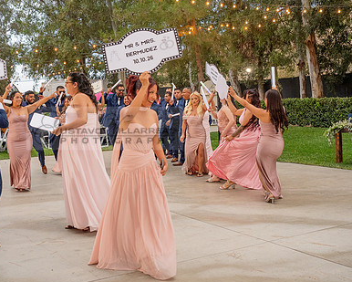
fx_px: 500
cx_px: 106
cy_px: 128
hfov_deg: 38.2
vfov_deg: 31.4
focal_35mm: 48
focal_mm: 34
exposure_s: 1/200
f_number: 4
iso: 1600
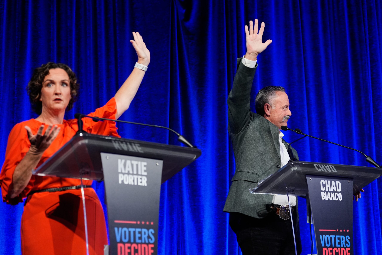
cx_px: 191
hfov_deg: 28.8
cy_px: 128
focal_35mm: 70
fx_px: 743
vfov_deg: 19.5
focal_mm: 70
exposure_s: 1/500
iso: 2500
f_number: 3.2
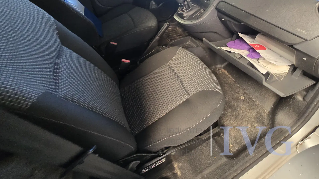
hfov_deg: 95.5
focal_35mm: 17
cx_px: 179
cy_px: 41
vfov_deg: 59.8
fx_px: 144
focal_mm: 2.2
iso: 250
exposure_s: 1/50
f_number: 2.2
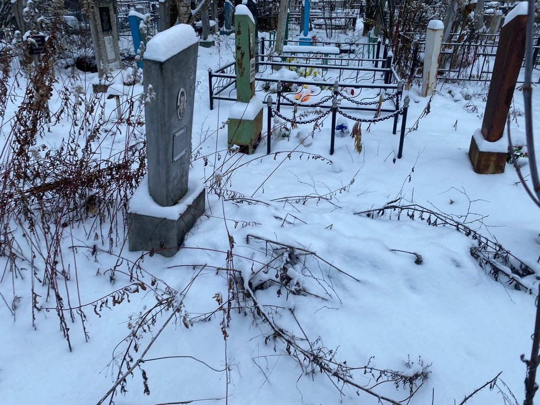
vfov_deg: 53.1
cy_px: 202
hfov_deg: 67.3
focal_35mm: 26
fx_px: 406
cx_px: 270
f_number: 1.8
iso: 32
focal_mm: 4.25
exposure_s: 1/296
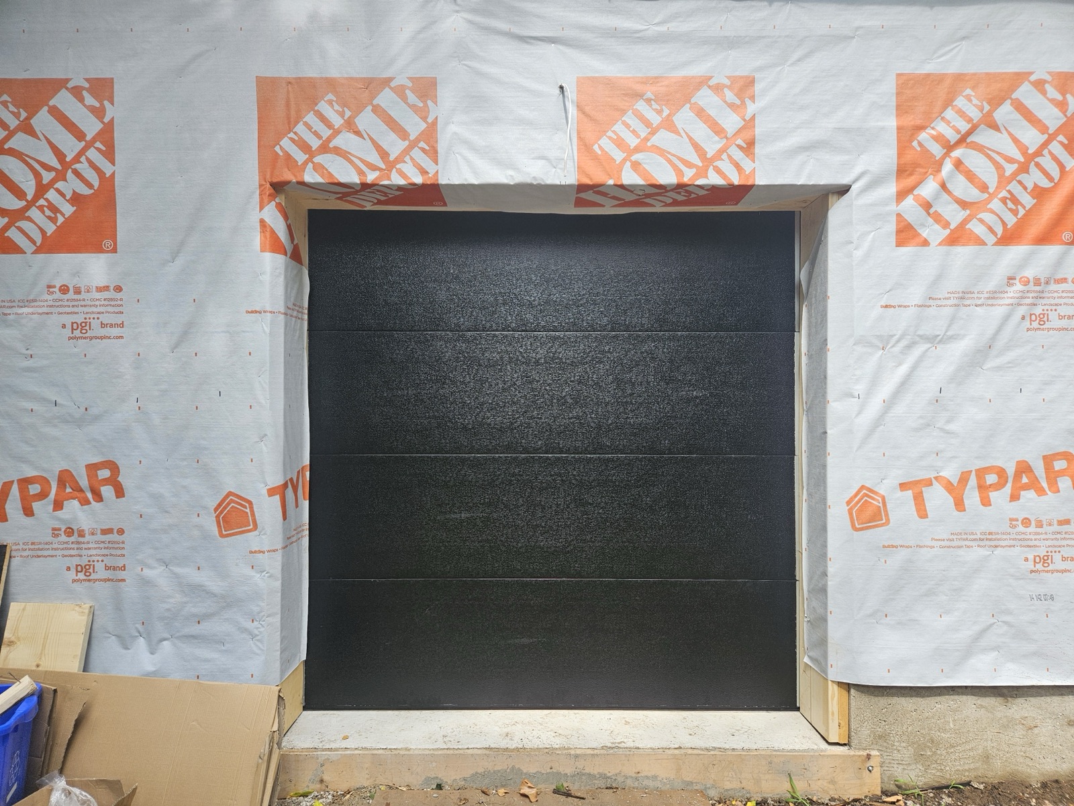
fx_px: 714
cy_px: 403
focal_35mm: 23
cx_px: 537
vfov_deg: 58.9
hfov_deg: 73.9
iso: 64
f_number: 1.8
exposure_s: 1/719
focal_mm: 5.4
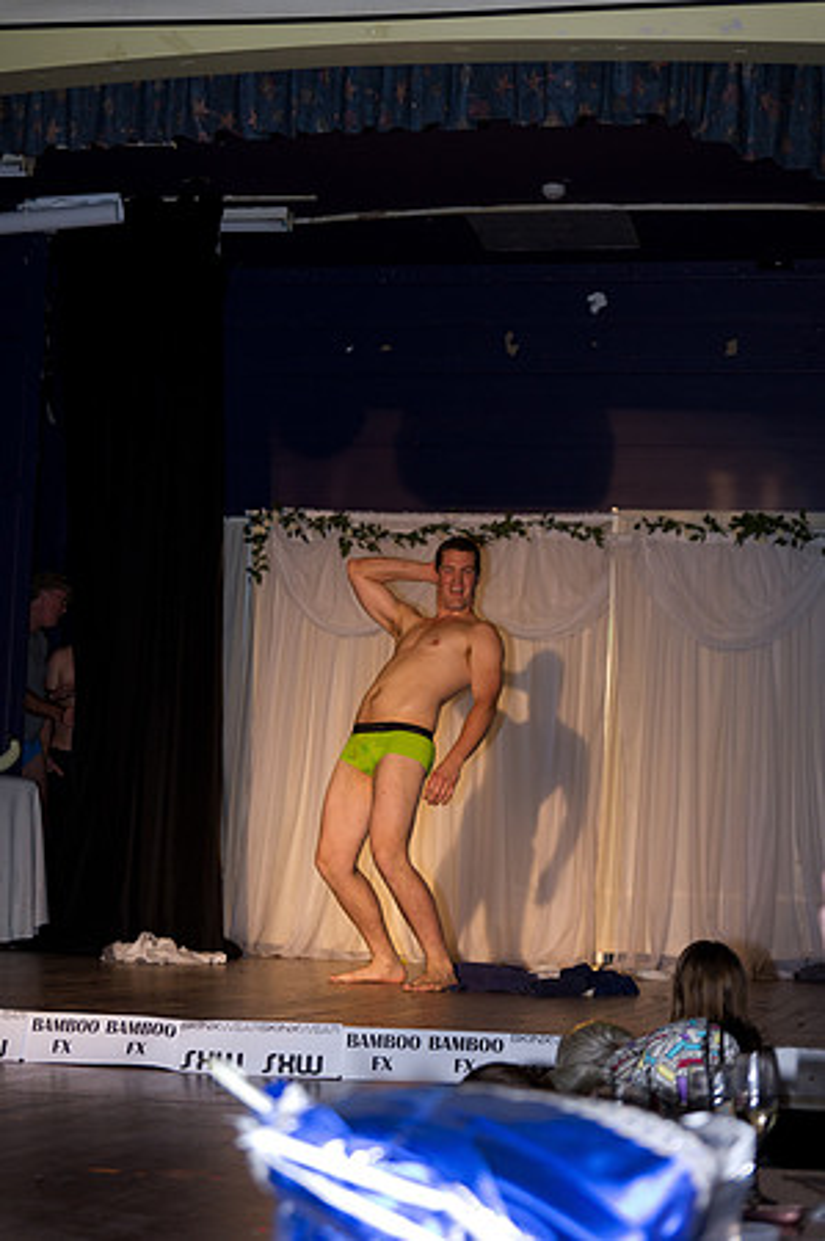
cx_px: 412
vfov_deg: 27.0
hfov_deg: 18.1
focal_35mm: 75
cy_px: 620
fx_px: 2584
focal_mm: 50
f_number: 2.8
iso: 400
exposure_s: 1/160
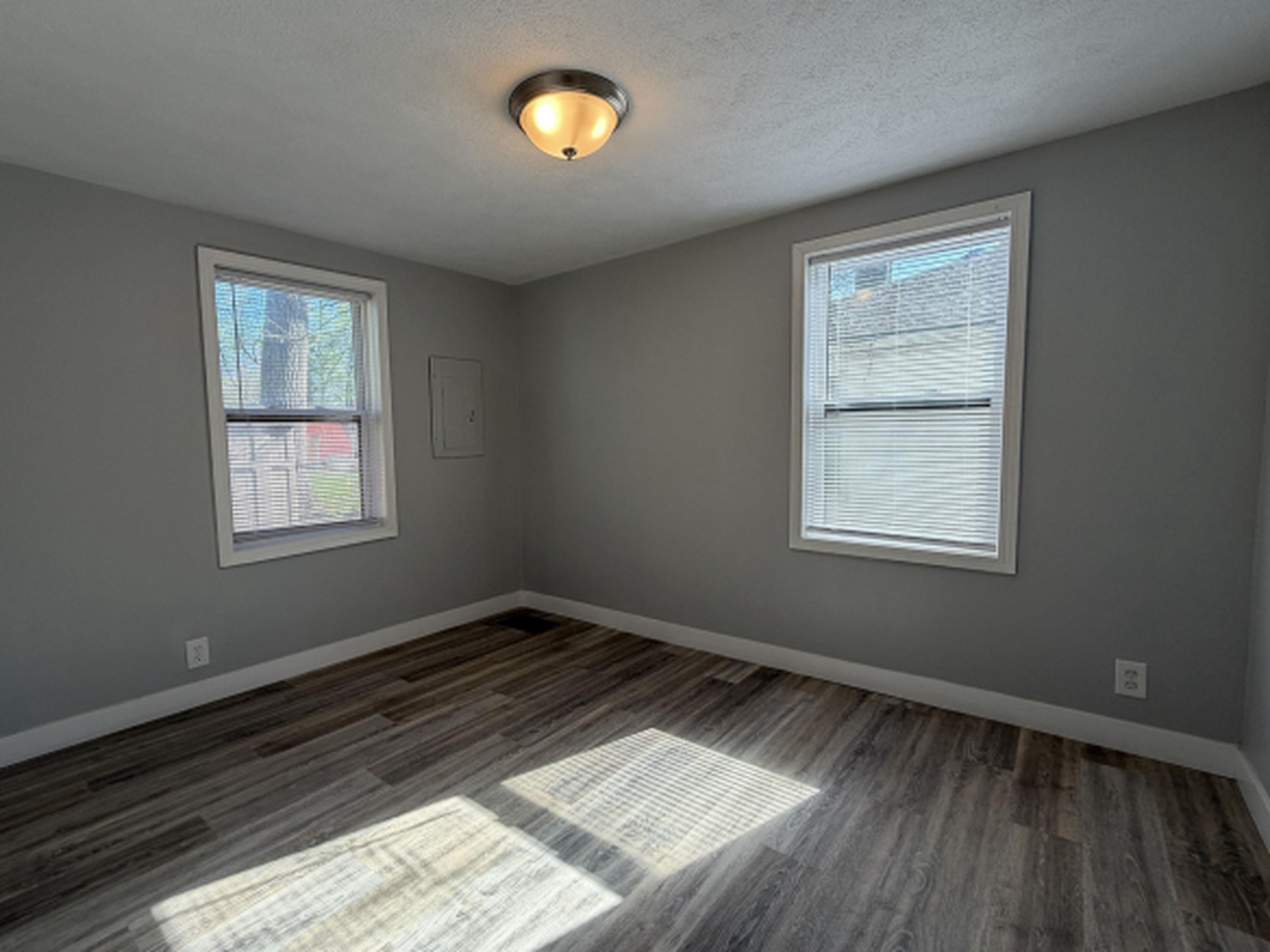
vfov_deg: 78.1
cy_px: 485
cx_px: 601
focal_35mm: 16
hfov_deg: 94.4
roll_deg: +0.8
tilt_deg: -4.6
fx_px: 587
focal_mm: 2.22
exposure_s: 1/120
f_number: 2.2
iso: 40
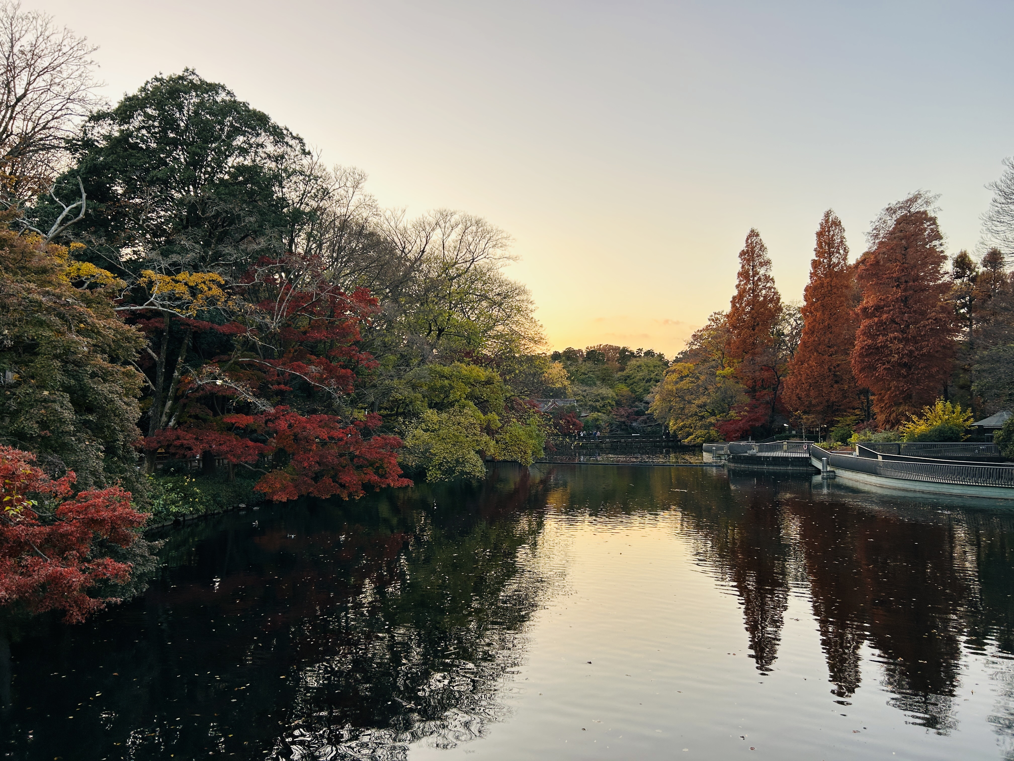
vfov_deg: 53.1
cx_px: 507
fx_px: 762
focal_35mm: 26
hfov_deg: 67.3
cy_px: 380
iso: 40
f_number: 1.5
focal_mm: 5.7
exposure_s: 1/240
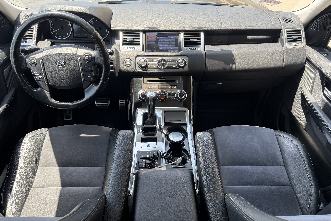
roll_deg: -5.1
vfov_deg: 51.3
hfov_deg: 71.5
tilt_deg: -40.4
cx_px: 166
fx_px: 230
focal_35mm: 25
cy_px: 114
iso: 100
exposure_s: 1/395
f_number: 1.78
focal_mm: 6.76
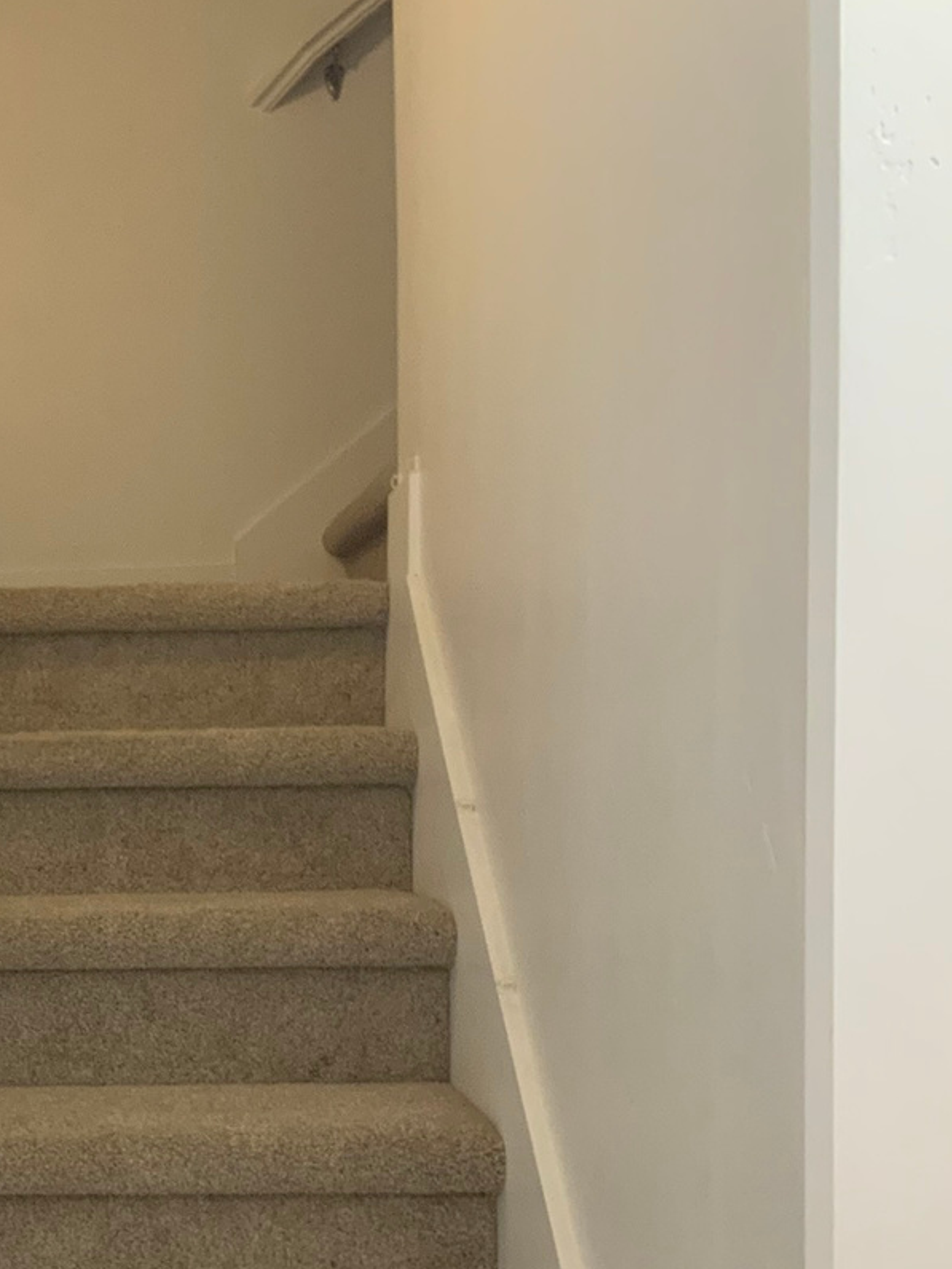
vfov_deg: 33.8
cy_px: 924
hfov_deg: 25.1
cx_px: 45
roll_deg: +1.6
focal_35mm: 56
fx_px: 2052
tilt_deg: -3.5
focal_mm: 3
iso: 200
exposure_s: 1/60
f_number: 1.8
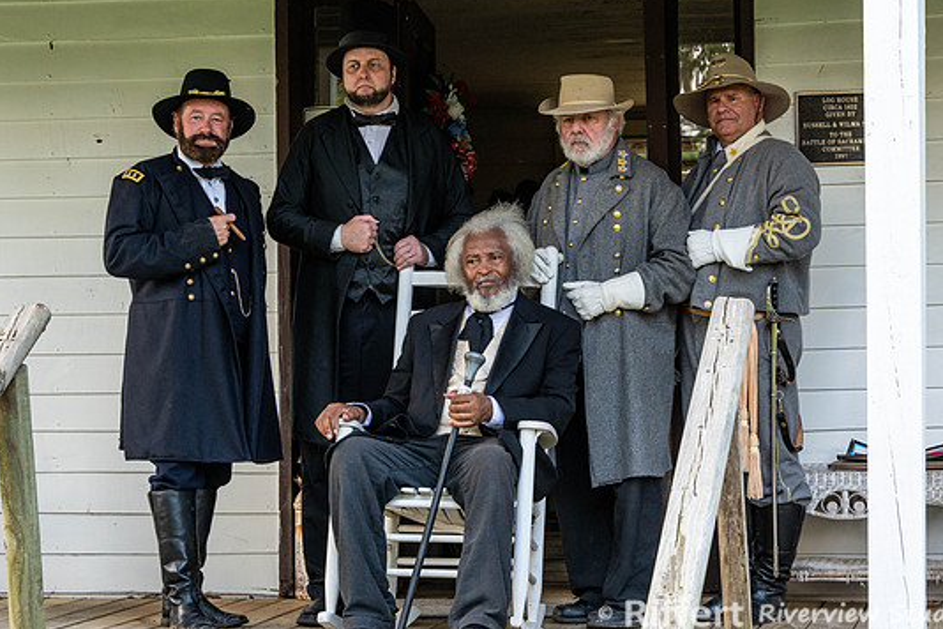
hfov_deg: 19.8
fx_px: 2698
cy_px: 303
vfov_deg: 13.3
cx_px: 480
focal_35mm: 103
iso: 1400
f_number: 10
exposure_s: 1/160
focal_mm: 92
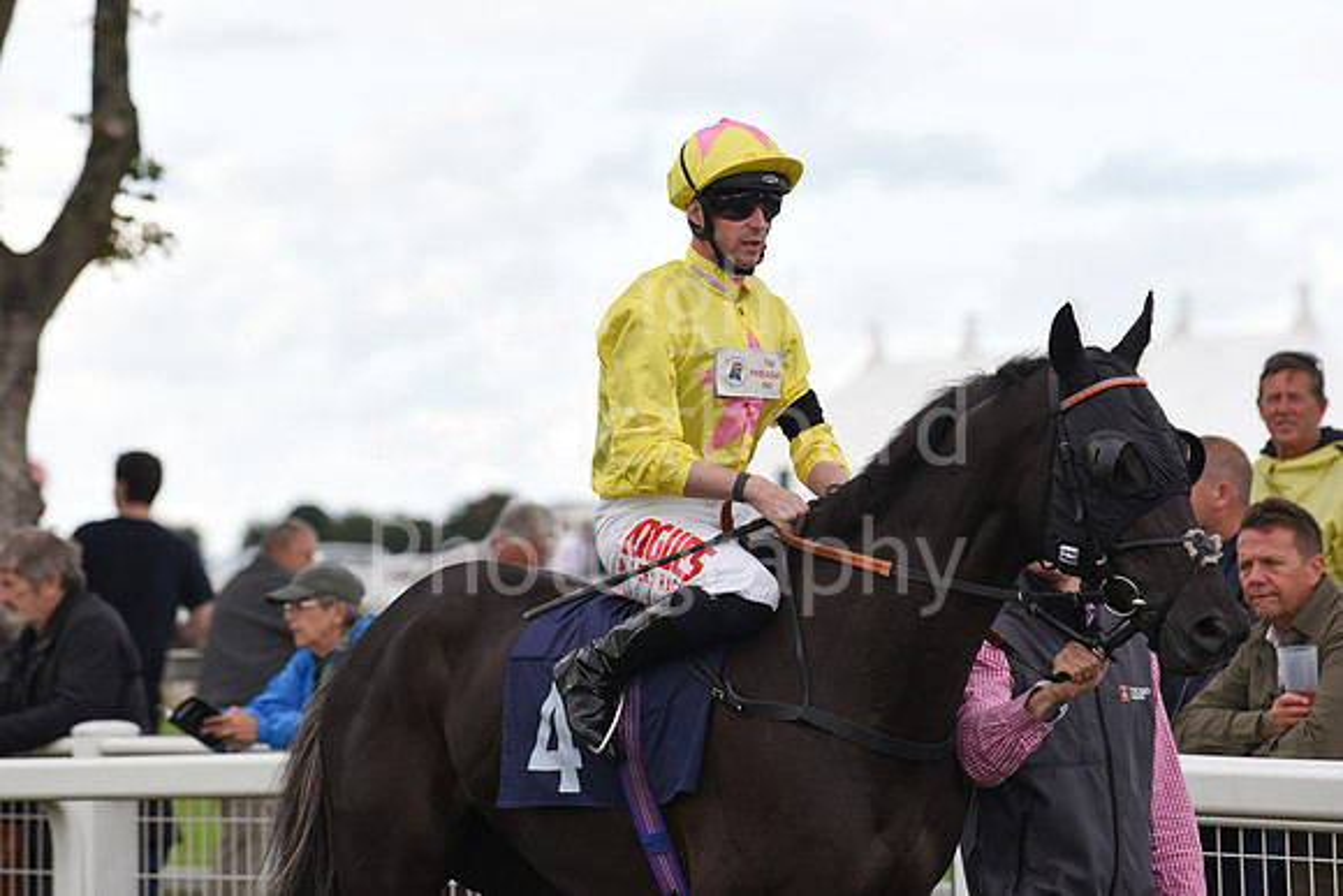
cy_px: 448
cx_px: 672
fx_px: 7463
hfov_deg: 10.3
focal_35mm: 200
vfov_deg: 6.9
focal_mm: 200
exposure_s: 1/2000
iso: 1000
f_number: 5
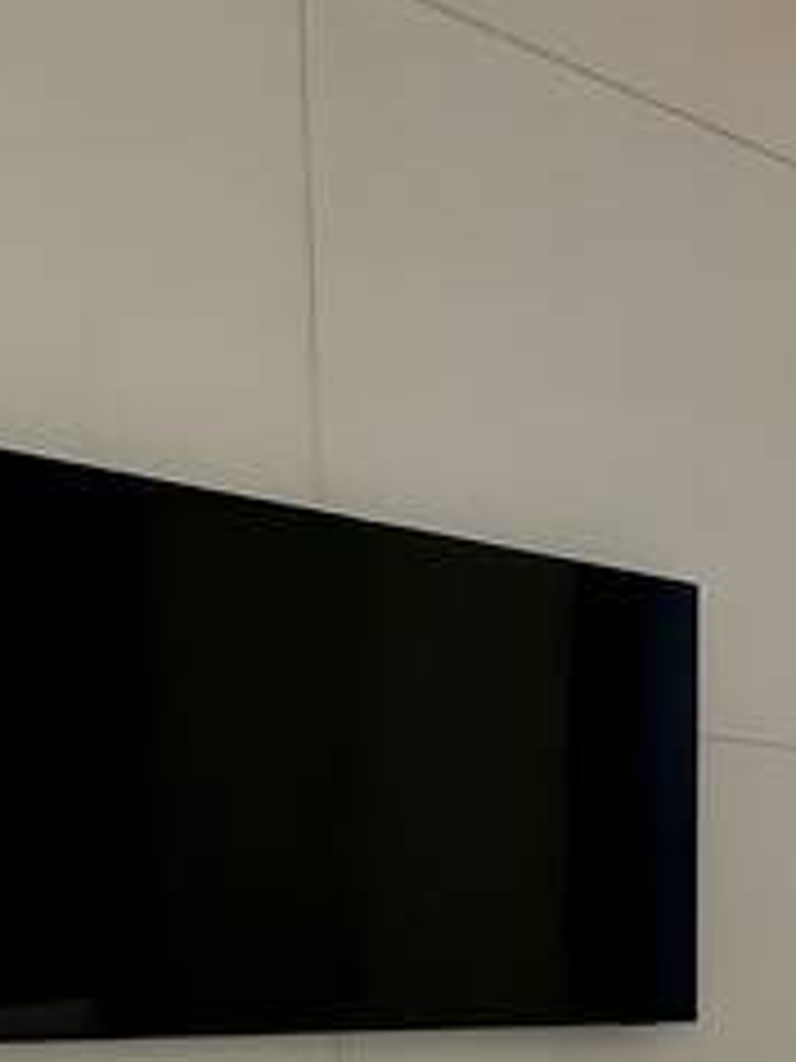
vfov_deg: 28.0
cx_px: 1039
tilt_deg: -2.3
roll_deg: -0.7
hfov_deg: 20.8
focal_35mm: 64
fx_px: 1962
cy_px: 1125
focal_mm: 2.22
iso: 40
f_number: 2.2
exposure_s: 1/180
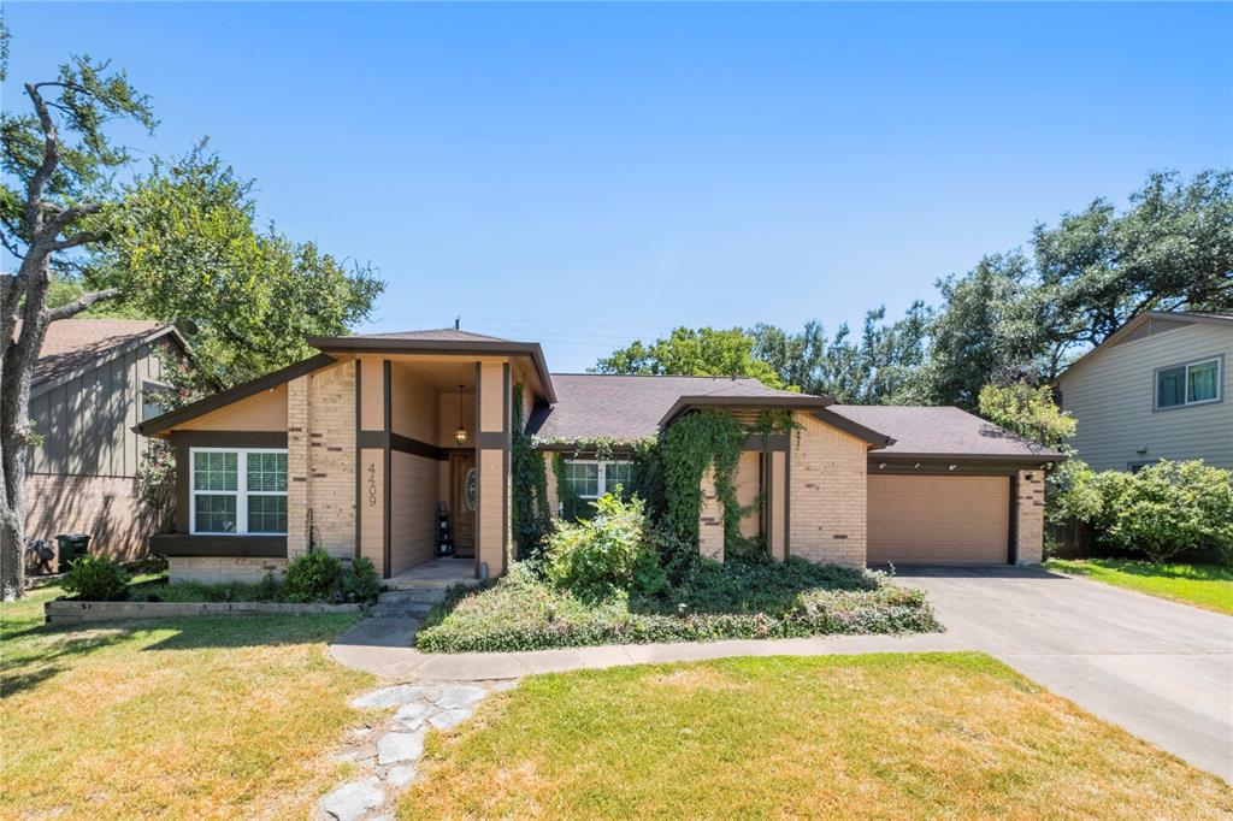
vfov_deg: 77.3
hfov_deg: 100.4
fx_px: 514
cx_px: 616
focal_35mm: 15
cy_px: 410
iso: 500
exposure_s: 1/800
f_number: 8
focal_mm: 10
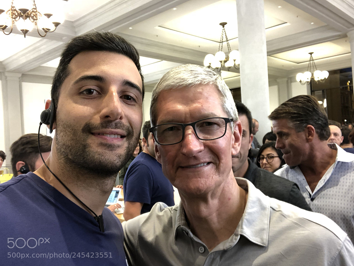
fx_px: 337
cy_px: 136
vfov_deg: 42.9
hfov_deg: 55.4
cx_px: 176
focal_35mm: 33
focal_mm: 2.87
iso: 200
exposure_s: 1/50
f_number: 2.2
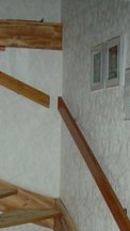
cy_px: 215
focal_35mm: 79
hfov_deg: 15.0
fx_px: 483
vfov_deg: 25.8
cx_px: -9
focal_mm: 5.8
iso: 123
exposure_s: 1/60.1
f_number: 3
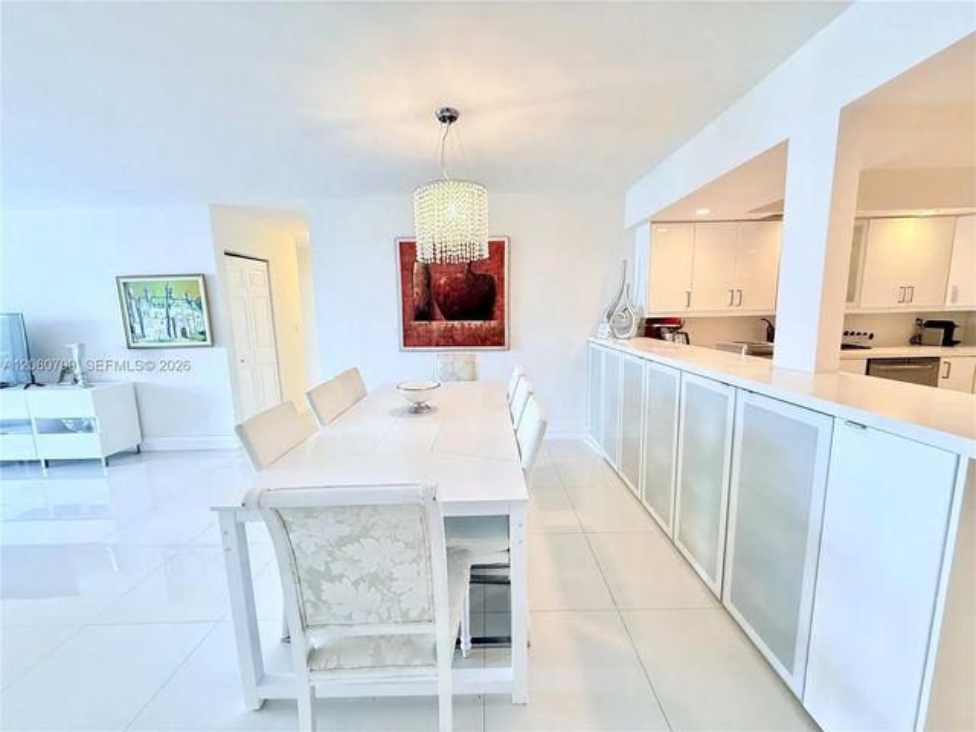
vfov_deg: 85.7
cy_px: 366
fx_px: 395
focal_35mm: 14
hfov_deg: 102.1
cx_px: 488
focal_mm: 2.22
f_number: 2.2
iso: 500
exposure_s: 1/60
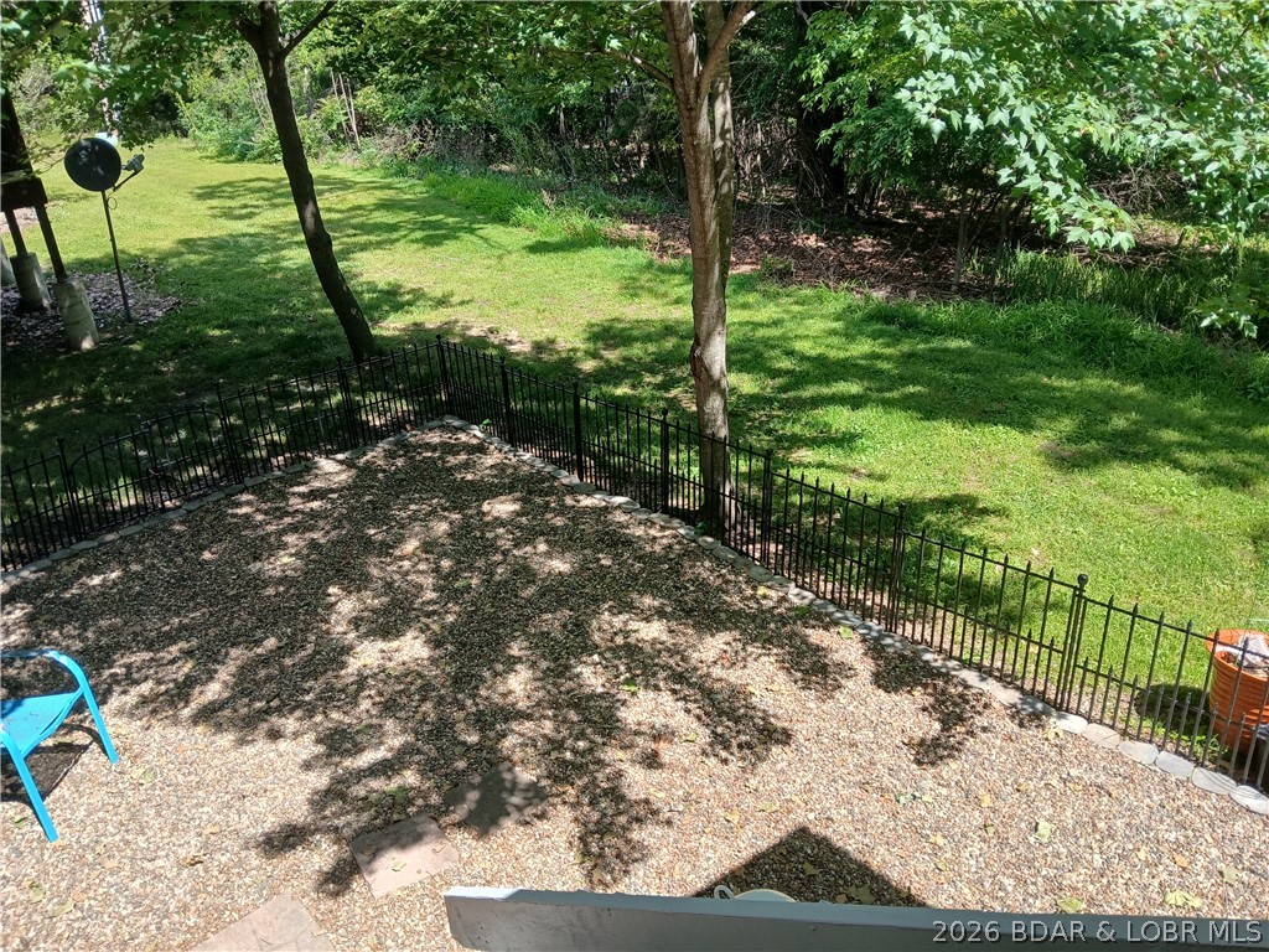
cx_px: 634
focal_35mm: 26
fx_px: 953
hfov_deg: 67.3
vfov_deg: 53.1
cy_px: 476
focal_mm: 3.98
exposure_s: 1/235
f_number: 1.8
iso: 20
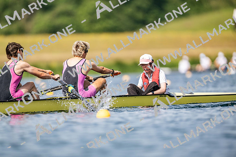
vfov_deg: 2.3
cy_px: 78
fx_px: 3934
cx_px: 118
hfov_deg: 3.4
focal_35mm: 600
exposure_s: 1/2500
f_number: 4
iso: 140
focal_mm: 600
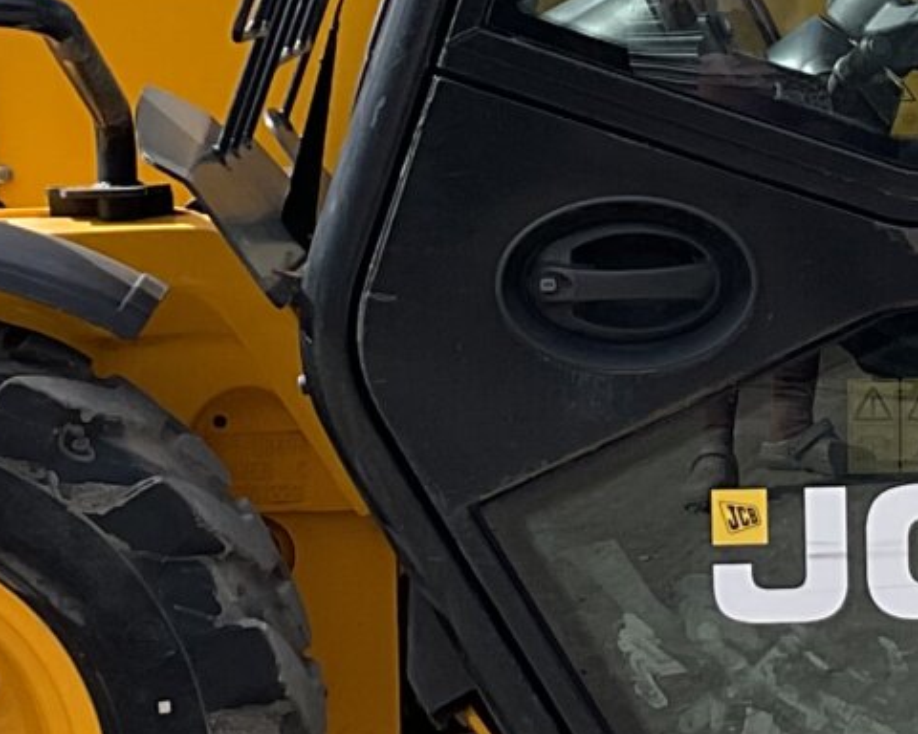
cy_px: 226
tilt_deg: -6.0
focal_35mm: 151
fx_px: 4103
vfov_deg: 10.2
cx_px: 740
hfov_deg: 12.7
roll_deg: +2.5
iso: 16
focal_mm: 3
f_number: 1.8
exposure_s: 1/997
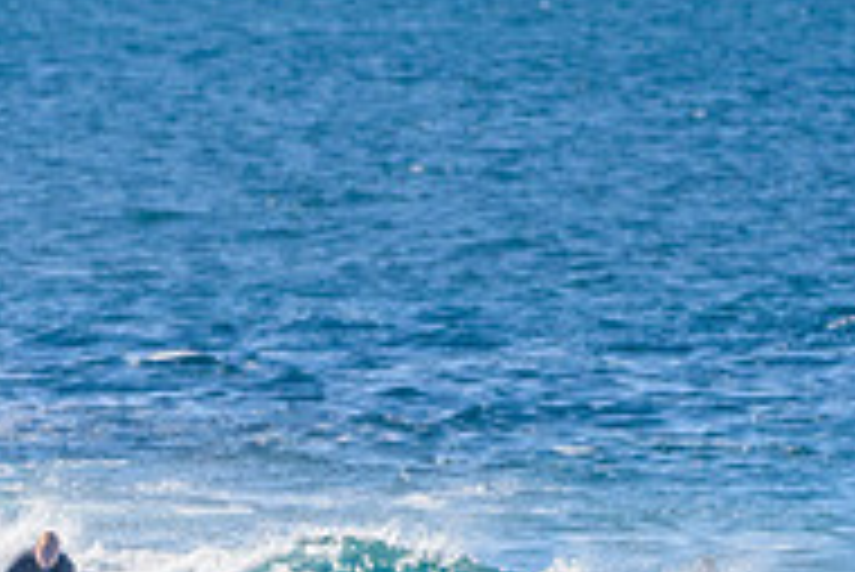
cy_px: 591
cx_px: 219
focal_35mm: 1868
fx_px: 44397
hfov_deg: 1.1
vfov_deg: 0.7
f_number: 5.6
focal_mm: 500
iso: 560
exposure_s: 1/8000
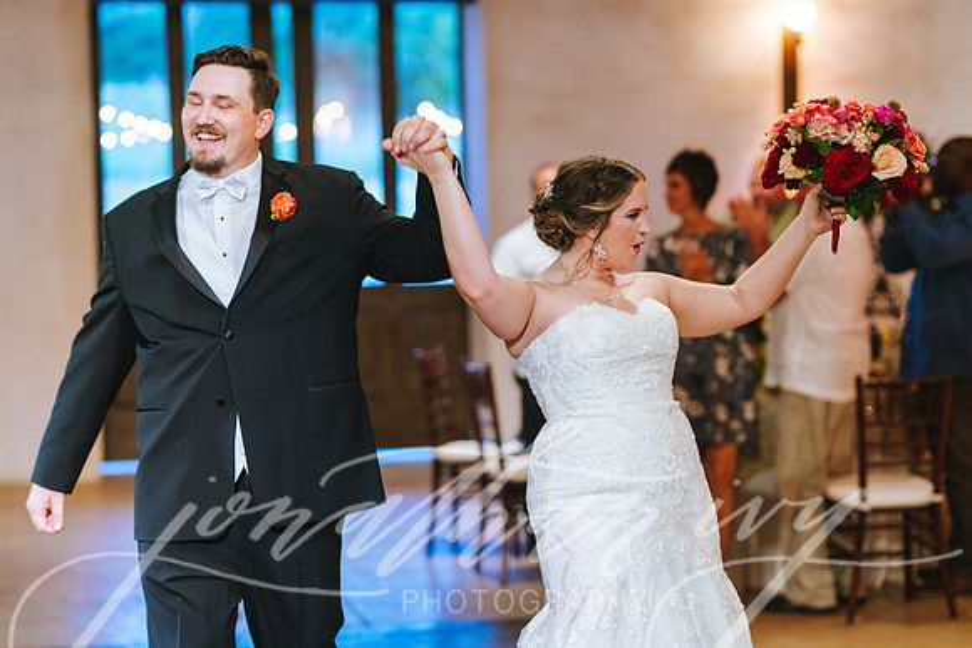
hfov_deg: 23.9
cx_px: 486
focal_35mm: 85
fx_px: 2295
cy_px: 324
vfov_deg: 16.1
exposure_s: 1/125
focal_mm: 85
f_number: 2
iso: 2500
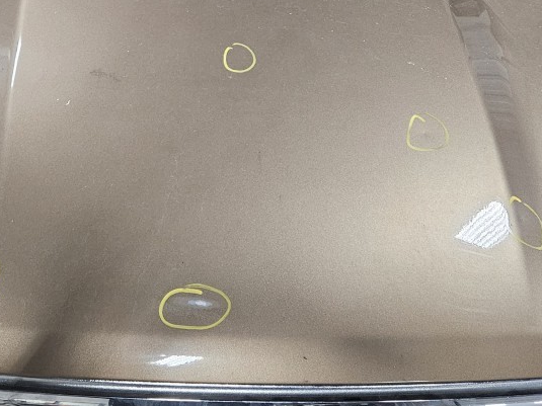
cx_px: 185
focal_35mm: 55
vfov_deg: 25.1
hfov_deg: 34.7
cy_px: -9
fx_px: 861
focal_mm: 5.4
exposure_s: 1/60
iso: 500
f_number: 1.8
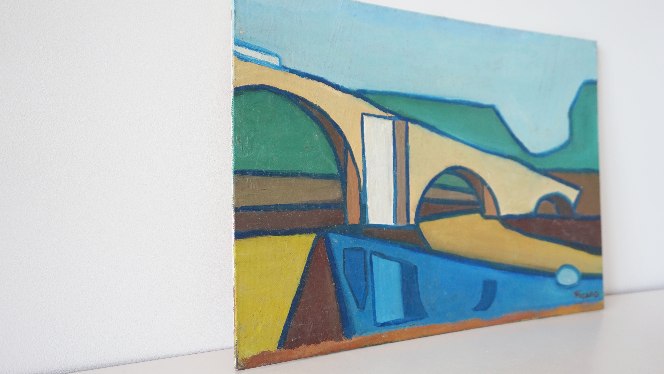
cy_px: 176
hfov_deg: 58.7
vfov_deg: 35.1
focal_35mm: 34
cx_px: 333
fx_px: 590
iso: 200
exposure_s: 1/60
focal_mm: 21
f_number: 4
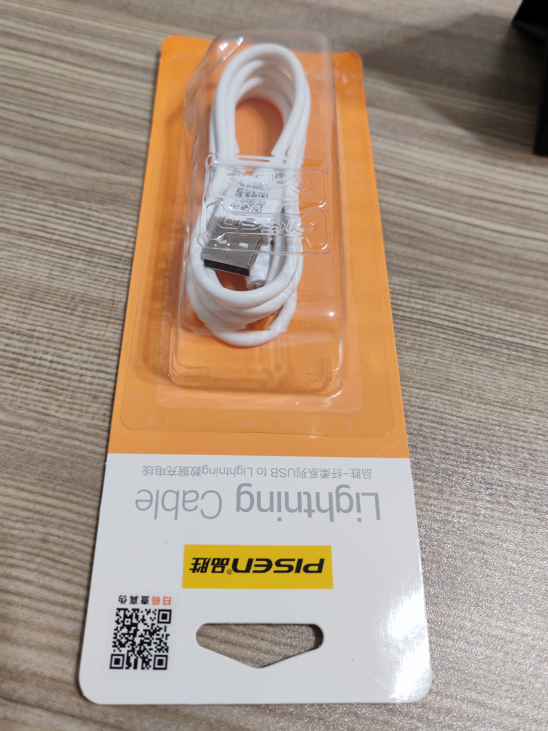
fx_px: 570
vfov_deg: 65.3
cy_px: 366
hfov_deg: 51.4
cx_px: 274
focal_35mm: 27
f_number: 1.95
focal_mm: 5.52
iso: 250
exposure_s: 1/50
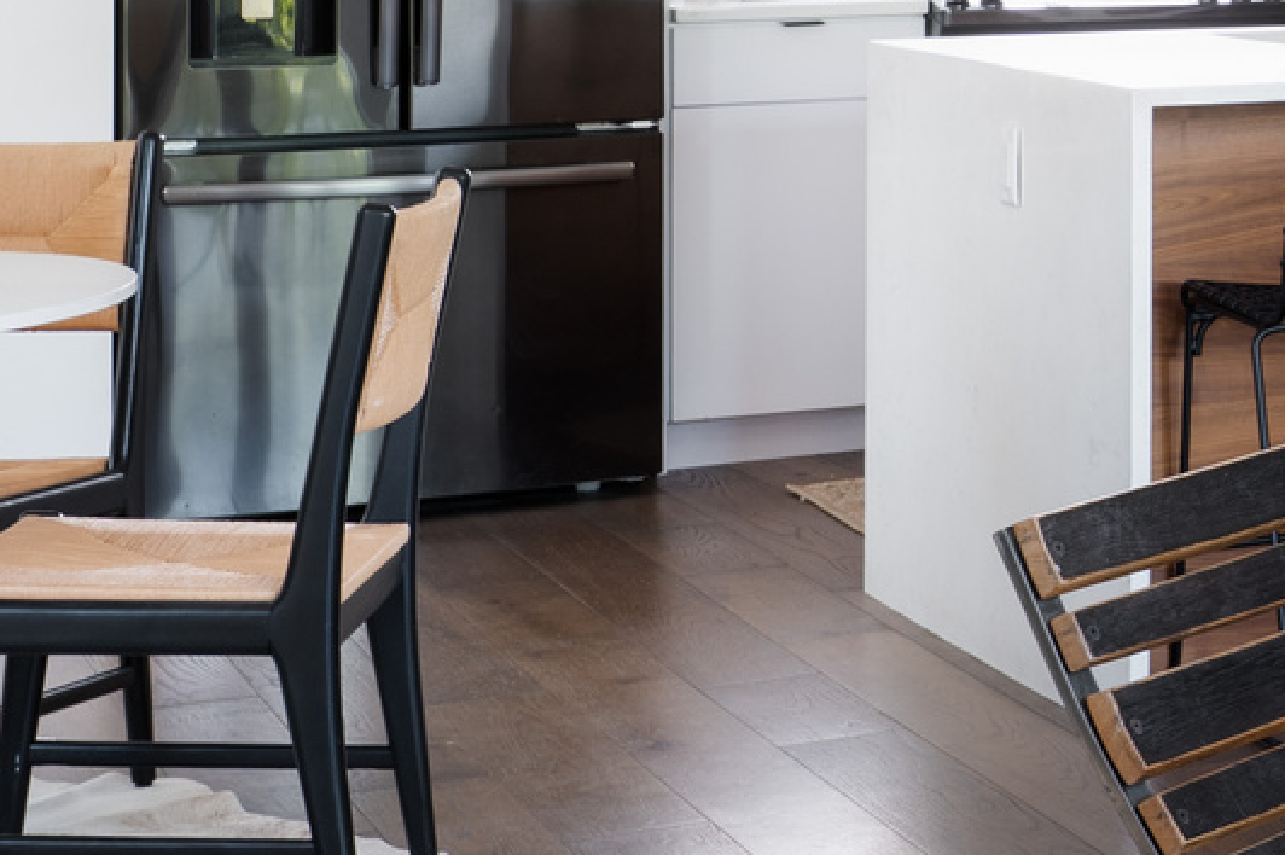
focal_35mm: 107
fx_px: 3806
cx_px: 2261
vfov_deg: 12.5
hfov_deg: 16.3
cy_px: -144
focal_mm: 27.7
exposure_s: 1
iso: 100
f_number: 10
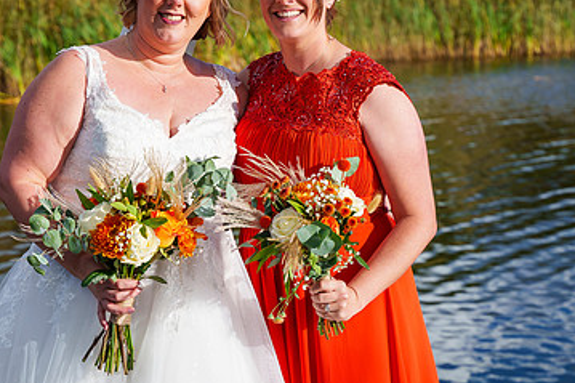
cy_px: 73
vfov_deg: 12.6
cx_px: 219
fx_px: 1724
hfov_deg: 18.9
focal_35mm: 108
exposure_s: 1/2500
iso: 250
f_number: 4.5
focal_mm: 57
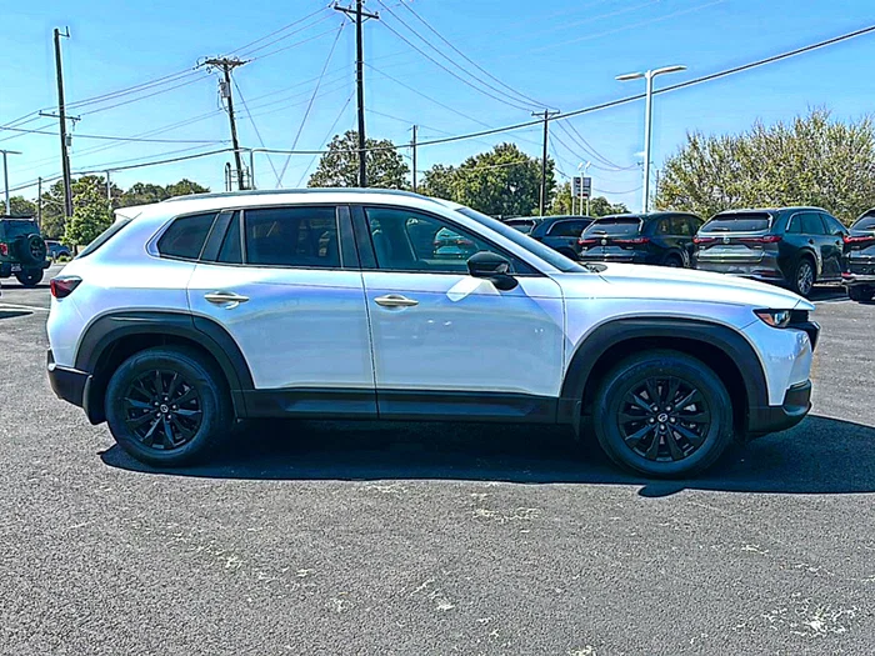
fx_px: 632
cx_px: 438
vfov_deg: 54.9
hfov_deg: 69.4
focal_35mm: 25
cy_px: 328
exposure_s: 1/3623
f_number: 1.78
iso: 80
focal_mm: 6.86
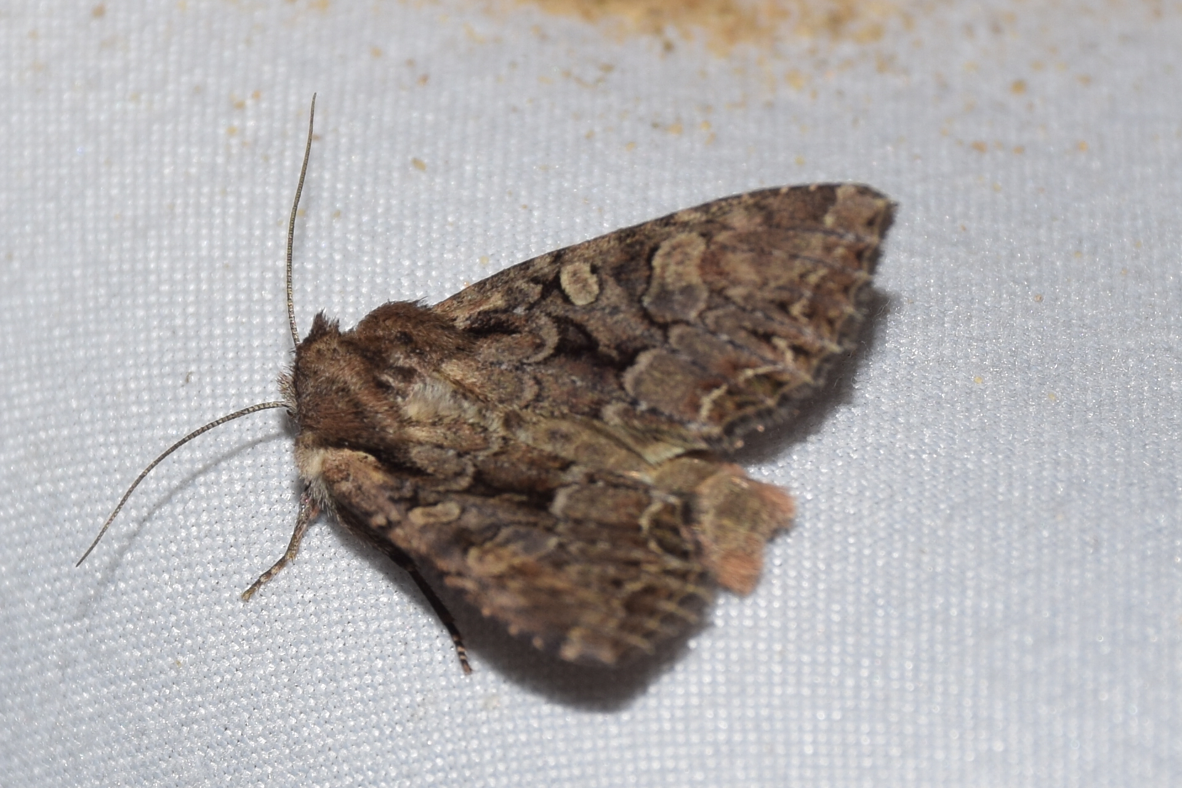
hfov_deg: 9.8
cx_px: 591
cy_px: 394
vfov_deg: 6.5
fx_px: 6894
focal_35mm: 210
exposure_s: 1/160
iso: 100
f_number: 13
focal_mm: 140
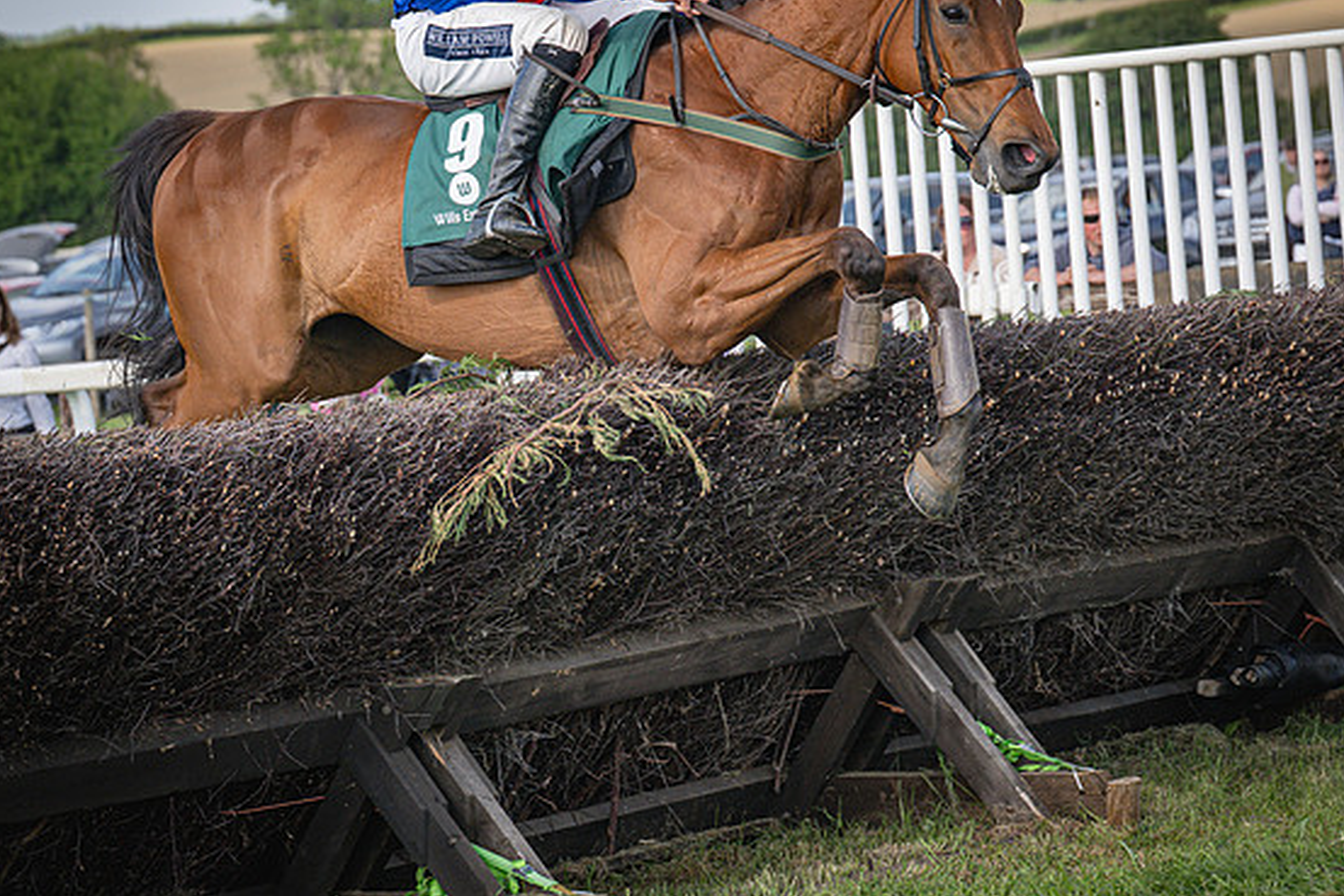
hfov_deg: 15.4
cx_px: 679
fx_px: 4966
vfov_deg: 10.3
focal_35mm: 133
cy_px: 380
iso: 200
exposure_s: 1/1600
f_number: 3.5
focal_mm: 70
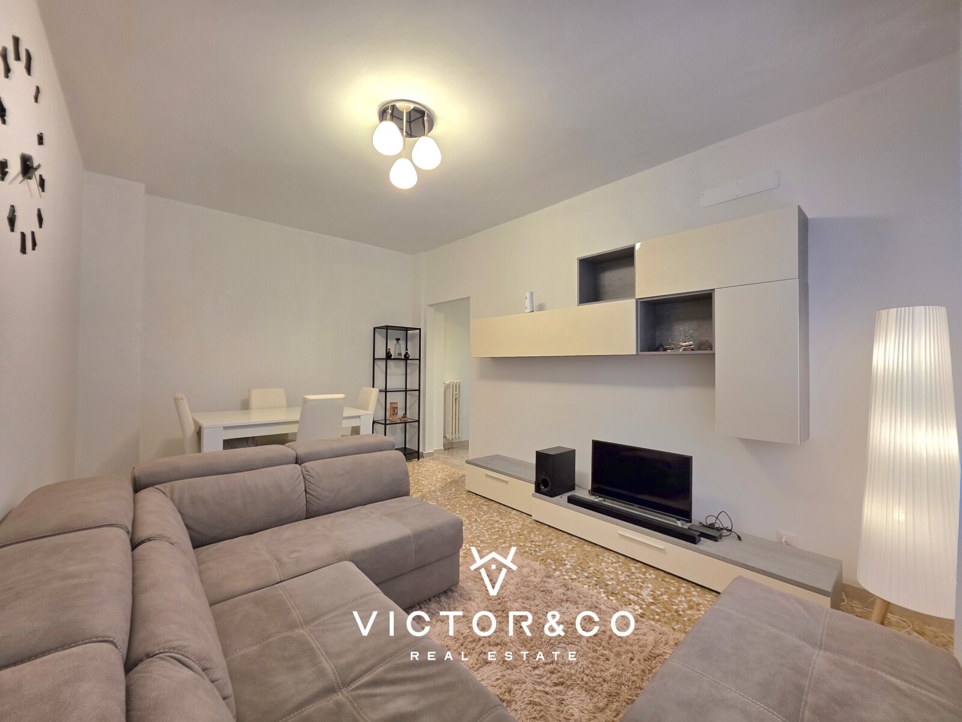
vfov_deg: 89.9
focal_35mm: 13
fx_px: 361
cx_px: 481
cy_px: 361
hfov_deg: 106.2
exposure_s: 1/101
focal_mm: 2.2
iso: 100
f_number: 1.9
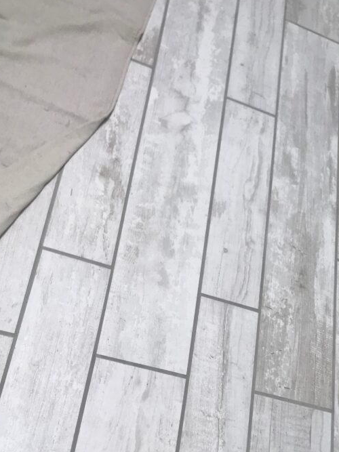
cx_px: 197
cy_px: 339
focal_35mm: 43
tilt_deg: -60.2
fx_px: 562
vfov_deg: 42.5
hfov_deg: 33.5
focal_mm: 3.99
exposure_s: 1/60
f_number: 1.8
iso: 32
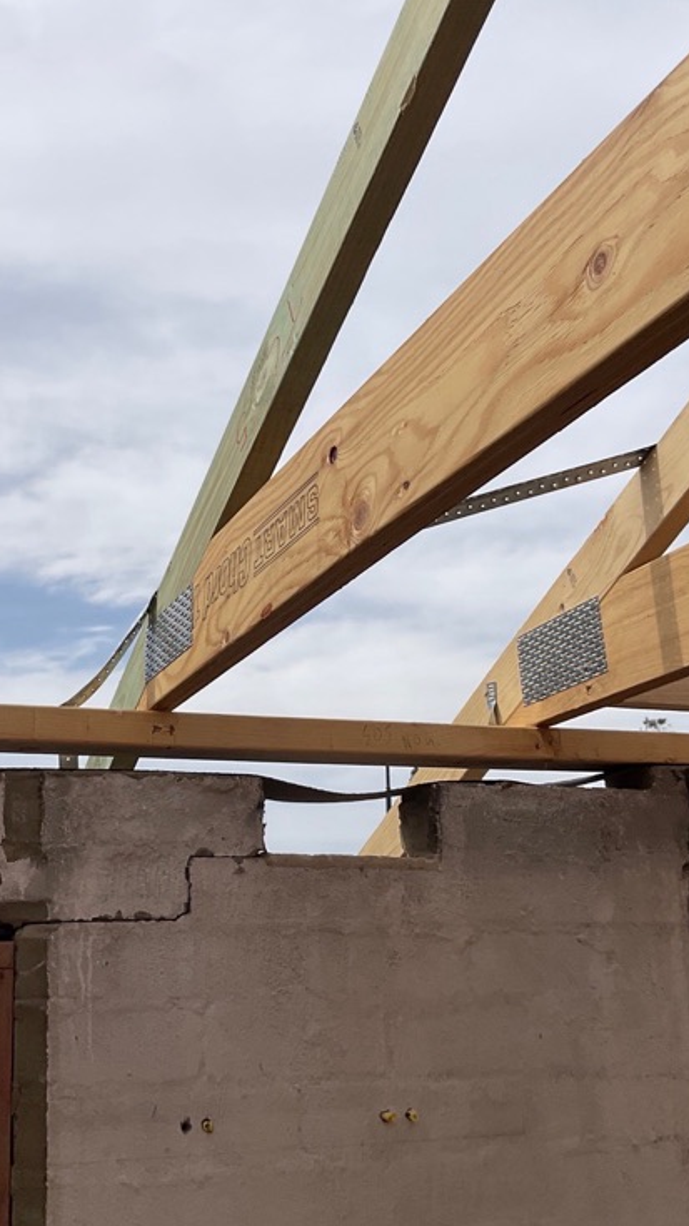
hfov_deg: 27.4
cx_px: 194
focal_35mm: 43
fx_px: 1398
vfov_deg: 47.4
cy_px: 612
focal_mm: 3
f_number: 1.8
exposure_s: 1/4065
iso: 16
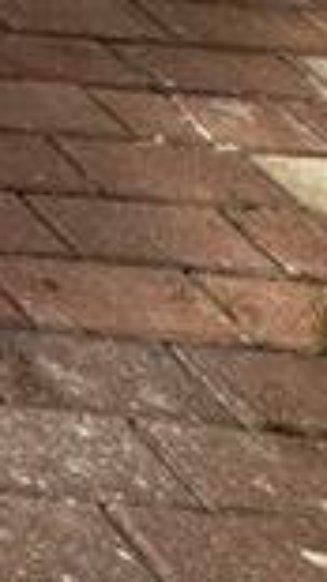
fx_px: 1822
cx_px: -1349
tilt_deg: -4.4
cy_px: -931
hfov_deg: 6.1
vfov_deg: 12.6
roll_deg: -2.1
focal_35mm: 118
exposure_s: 1/2882
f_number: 2.2
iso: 50
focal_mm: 2.22
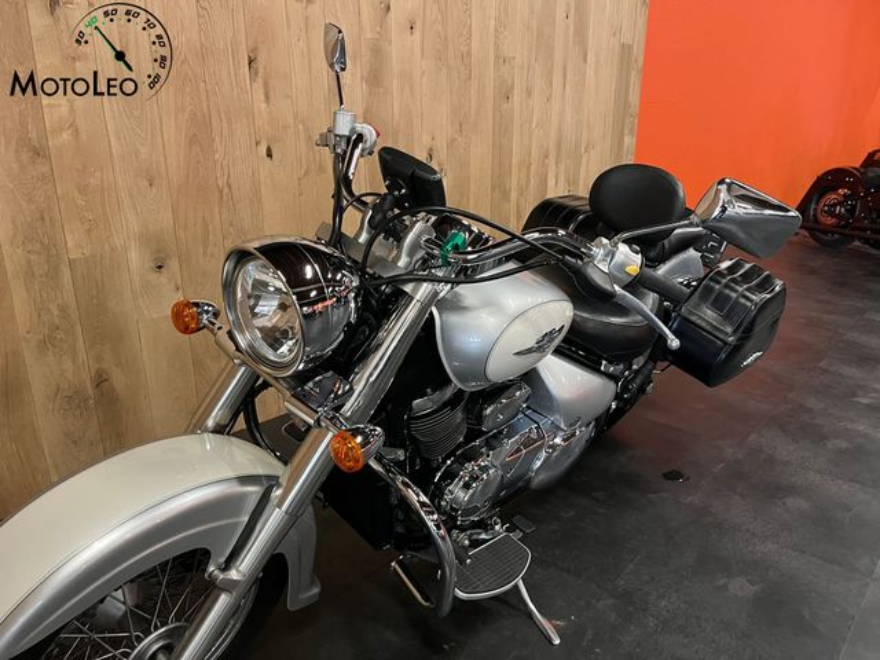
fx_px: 661
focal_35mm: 26
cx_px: 440
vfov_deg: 53.1
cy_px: 330
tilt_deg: -18.1
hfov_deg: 67.3
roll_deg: -0.2
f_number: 1.6
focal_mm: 5.1
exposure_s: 1/33
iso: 500
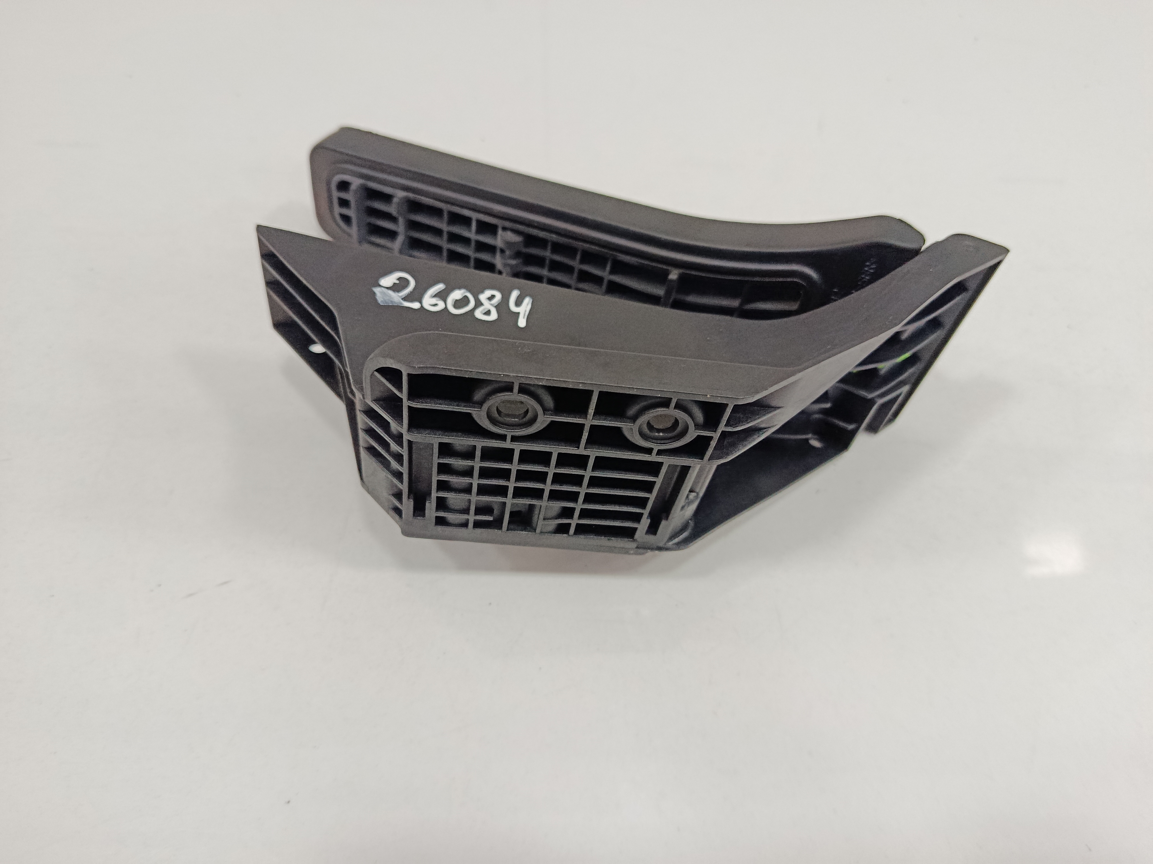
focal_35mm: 24
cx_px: 576
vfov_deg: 56.8
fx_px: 799
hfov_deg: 71.6
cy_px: 432
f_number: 1.7
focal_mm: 5.24
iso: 1017
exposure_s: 1/100
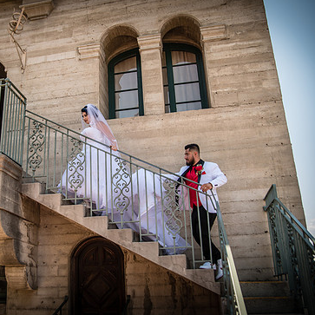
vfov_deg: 43.8
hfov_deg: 43.1
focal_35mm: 38
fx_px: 391
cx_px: 97
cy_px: 151
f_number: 4
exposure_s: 1/320
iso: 100
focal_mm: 28
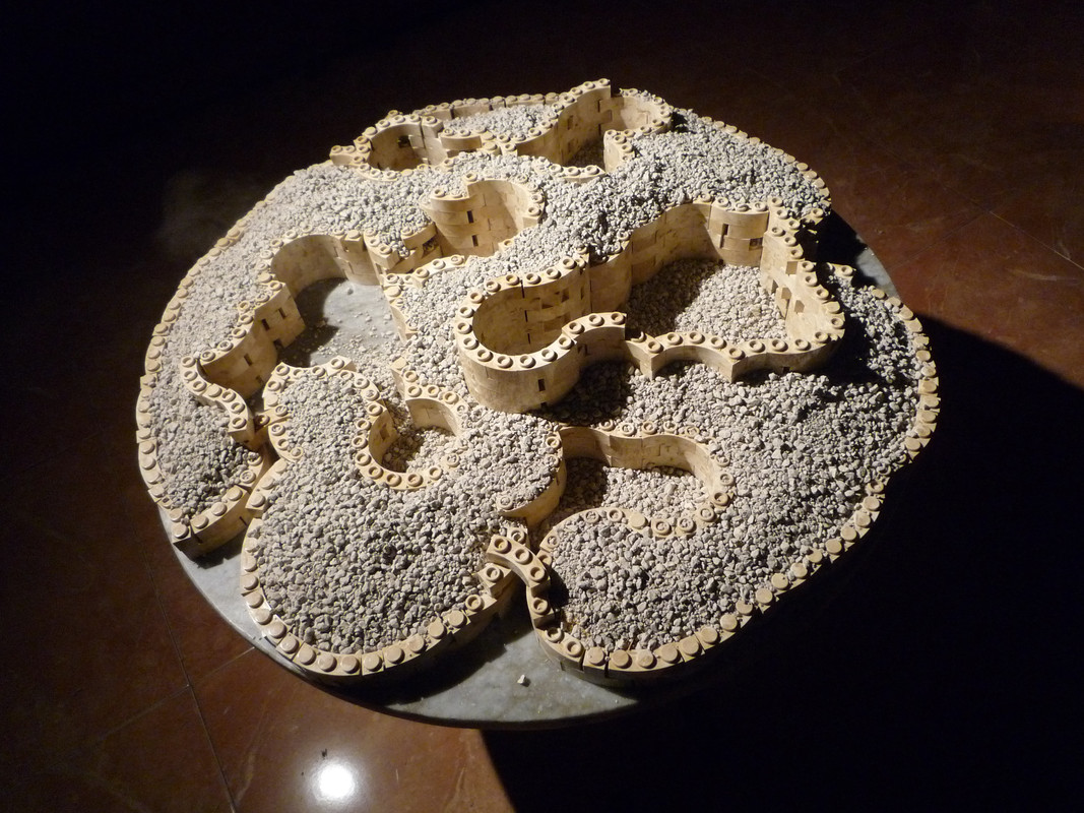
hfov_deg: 69.4
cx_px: 542
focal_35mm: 25
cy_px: 406
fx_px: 783
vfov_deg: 54.9
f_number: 2.8
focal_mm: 4.4
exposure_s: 1/30
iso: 400
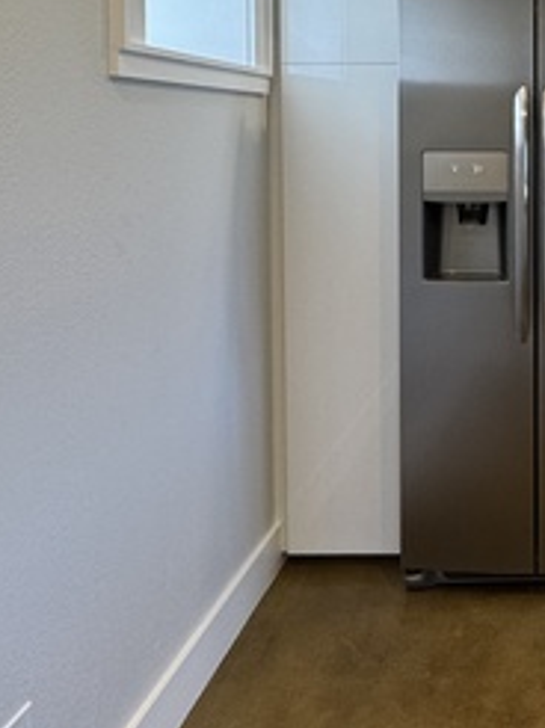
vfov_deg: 46.6
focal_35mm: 38
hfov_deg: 33.6
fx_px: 799
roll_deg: +0.7
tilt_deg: -2.4
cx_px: 575
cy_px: 152
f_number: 2.2
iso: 125
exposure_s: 1/120
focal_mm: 2.22
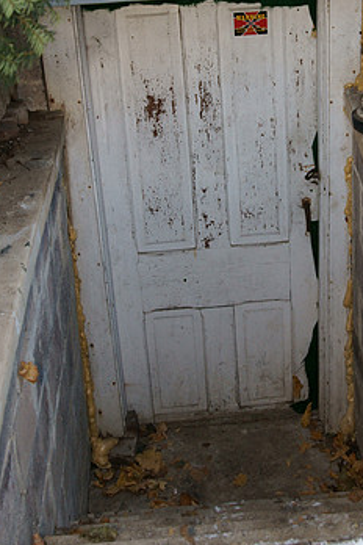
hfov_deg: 19.4
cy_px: 139
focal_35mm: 70
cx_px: 245
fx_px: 1059
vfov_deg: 28.4
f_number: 6.3
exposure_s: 1/125
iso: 400
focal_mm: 28
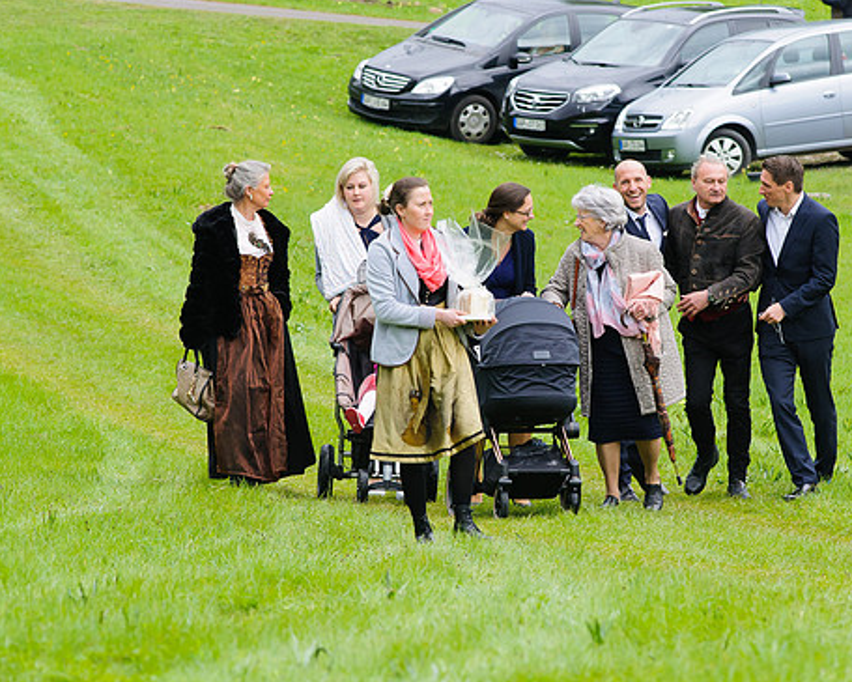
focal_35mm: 304
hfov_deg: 6.4
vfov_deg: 5.1
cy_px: 345
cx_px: 519
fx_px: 7667
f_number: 7.1
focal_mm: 170
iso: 320
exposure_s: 1/200
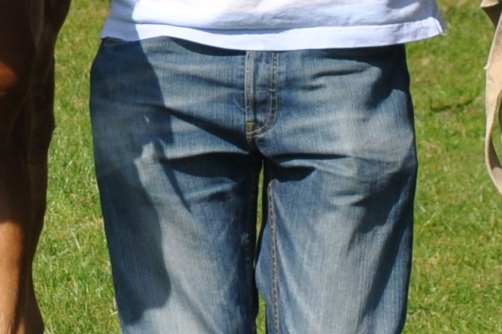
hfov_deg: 3.9
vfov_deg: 2.6
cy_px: -86
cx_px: 249
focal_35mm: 526
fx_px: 7326
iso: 200
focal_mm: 56
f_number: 6.3
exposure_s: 1/640
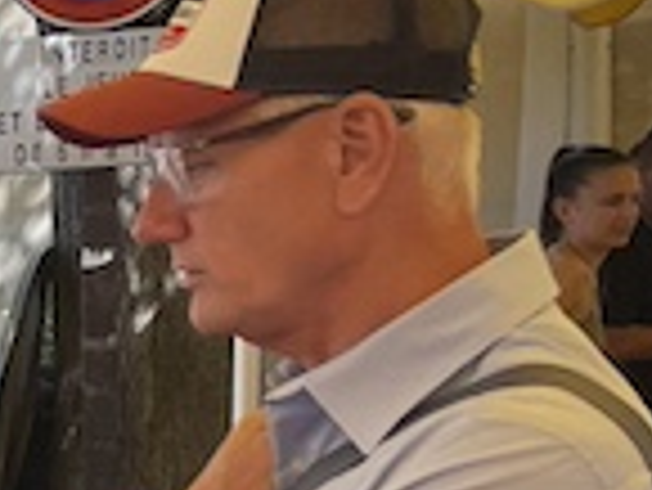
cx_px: -832
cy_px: 674
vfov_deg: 10.1
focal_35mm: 143
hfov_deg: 11.7
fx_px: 2696
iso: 32
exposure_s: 1/1490
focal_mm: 4.2
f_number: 1.6
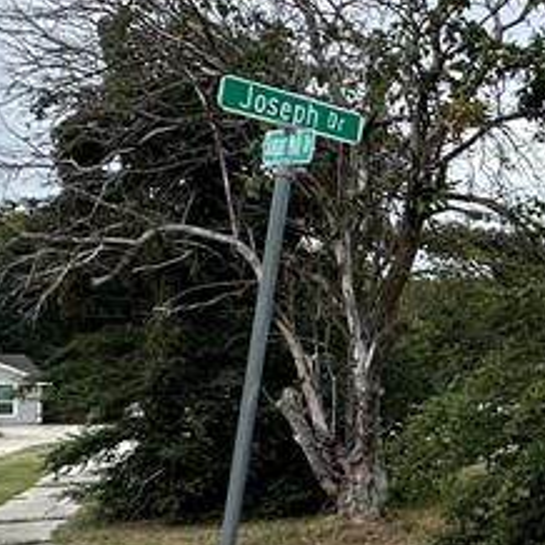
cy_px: 400
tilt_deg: -0.6
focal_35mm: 58
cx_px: 865
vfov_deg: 29.2
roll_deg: +0.7
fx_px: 1033
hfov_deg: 22.7
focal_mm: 2.22
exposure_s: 1/759
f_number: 2.2
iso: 40
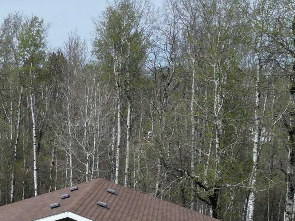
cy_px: 249
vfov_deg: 15.8
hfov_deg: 19.1
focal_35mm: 91
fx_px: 776
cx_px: -136
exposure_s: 1/3200
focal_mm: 6.72
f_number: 1.7
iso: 100
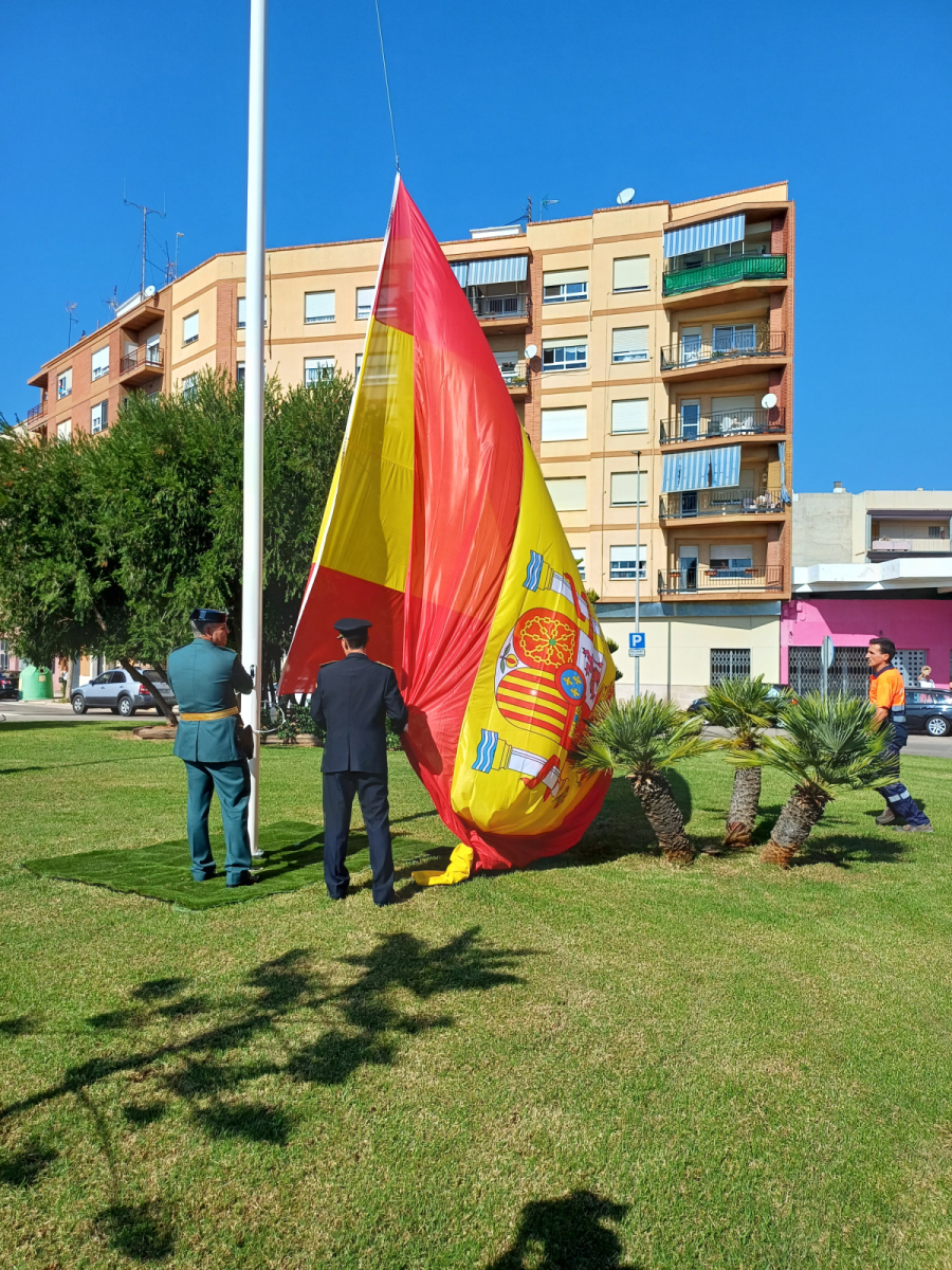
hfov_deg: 54.9
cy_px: 635
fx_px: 917
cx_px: 476
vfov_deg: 69.4
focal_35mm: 25
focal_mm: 4.65
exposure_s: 1/1658
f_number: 1.8
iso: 50
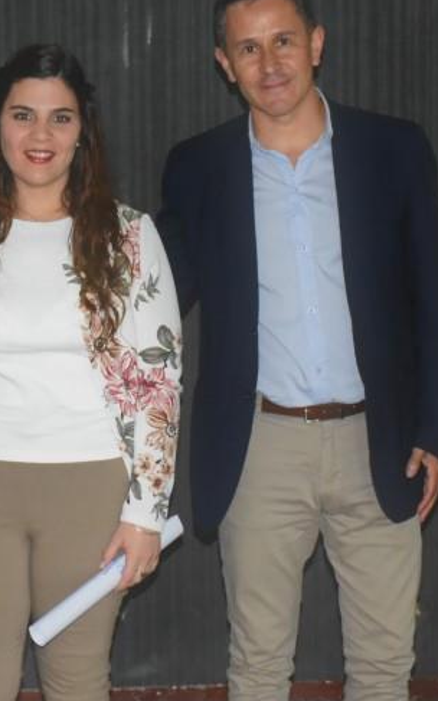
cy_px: 366
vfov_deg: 14.4
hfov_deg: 9.0
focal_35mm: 145
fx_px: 2769
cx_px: 88
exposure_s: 1/60
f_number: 7.1
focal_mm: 45
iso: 3200
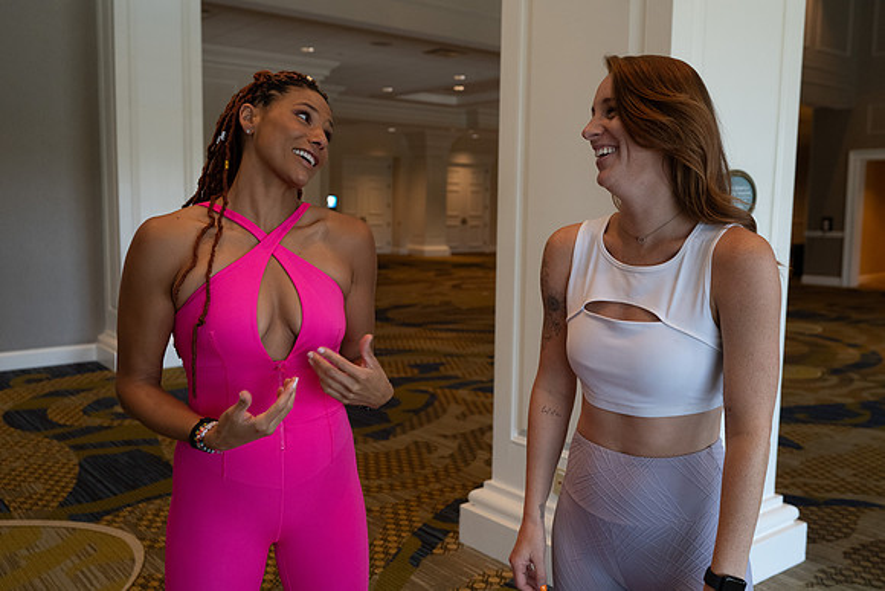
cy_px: 296
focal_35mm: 35
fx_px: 861
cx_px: 442
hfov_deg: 54.4
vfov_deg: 37.9
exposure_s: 1/200
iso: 1600
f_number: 4
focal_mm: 35
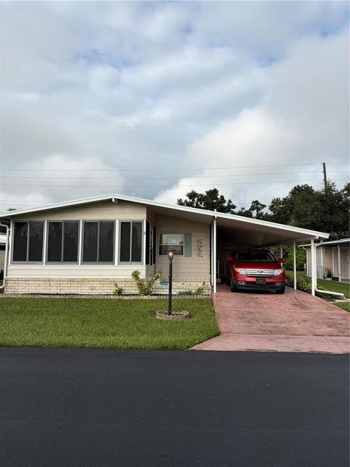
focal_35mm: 26
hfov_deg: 53.0
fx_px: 351
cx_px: 175
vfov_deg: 67.3
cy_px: 234
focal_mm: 5.96
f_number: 1.6
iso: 50
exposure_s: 1/4065
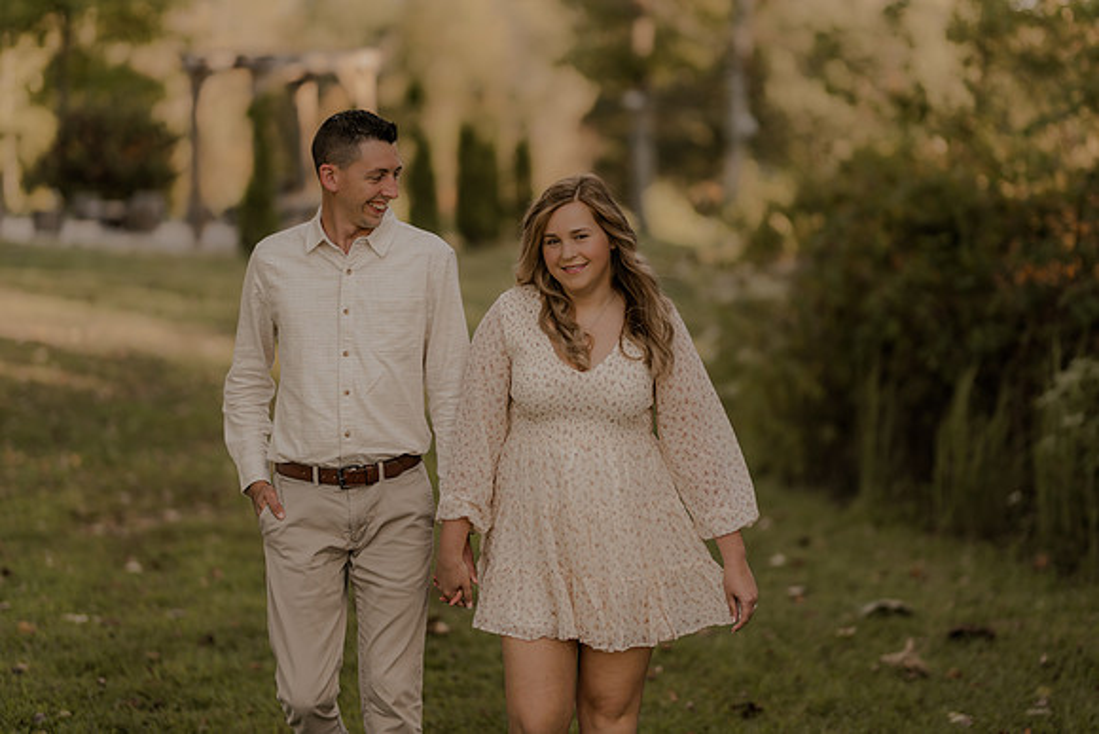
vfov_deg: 14.6
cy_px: 358
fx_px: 2867
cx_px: 566
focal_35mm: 94
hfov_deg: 21.7
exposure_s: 1/640
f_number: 1.4
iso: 200
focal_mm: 85
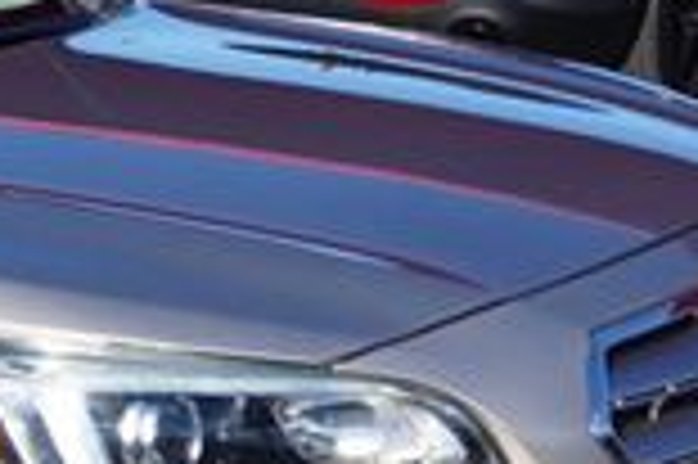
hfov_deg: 14.6
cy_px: 351
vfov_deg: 10.5
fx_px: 2519
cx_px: -383
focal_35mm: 130
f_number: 13
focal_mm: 21
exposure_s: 1/80
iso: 100
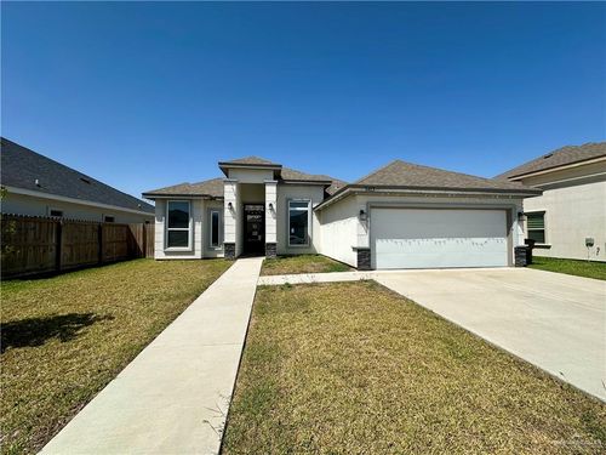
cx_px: 303
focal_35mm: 14
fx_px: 245
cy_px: 228
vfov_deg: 85.7
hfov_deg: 102.1
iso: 50
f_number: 2.2
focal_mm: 2.22
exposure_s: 1/3731
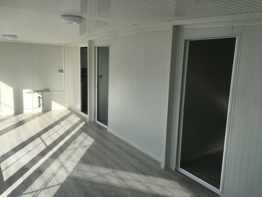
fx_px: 219
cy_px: 98
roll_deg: -1.5
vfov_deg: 48.2
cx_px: 131
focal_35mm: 29
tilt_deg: -11.3
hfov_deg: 61.7
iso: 25
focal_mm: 4.15
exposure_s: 1/905
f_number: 2.2
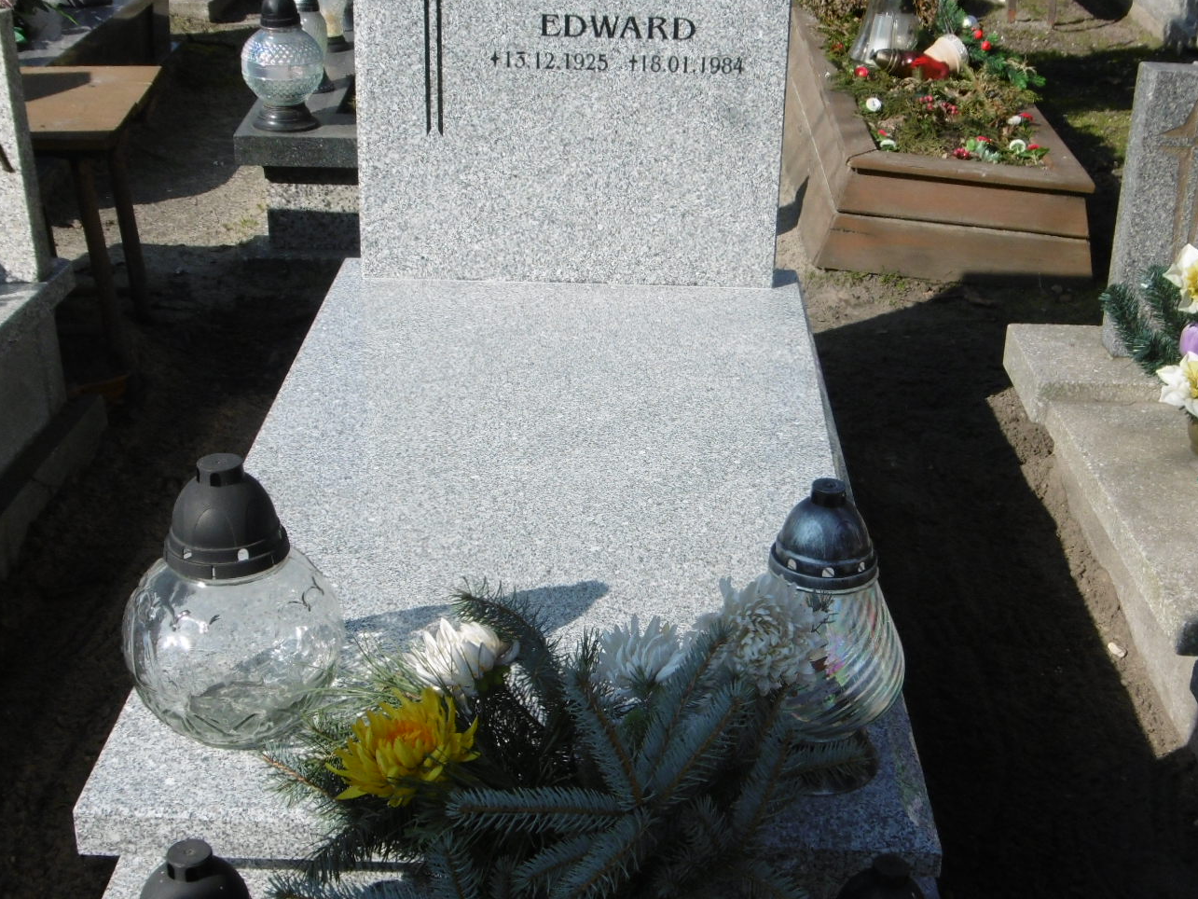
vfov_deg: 28.6
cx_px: 621
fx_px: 1765
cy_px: 459
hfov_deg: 37.5
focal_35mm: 51
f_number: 3.5
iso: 100
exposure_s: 1/1000
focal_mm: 5.8
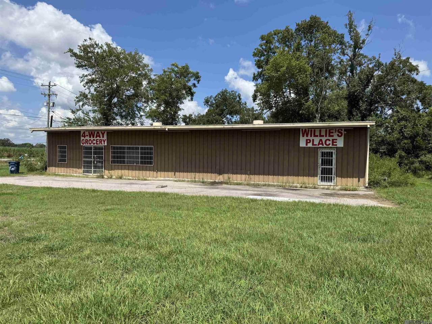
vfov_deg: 56.8
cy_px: 162
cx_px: 216
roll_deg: -1.1
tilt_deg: -0.9
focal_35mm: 24
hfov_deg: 71.6
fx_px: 300
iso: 80
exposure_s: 1/3247
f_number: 1.78
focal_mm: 6.76
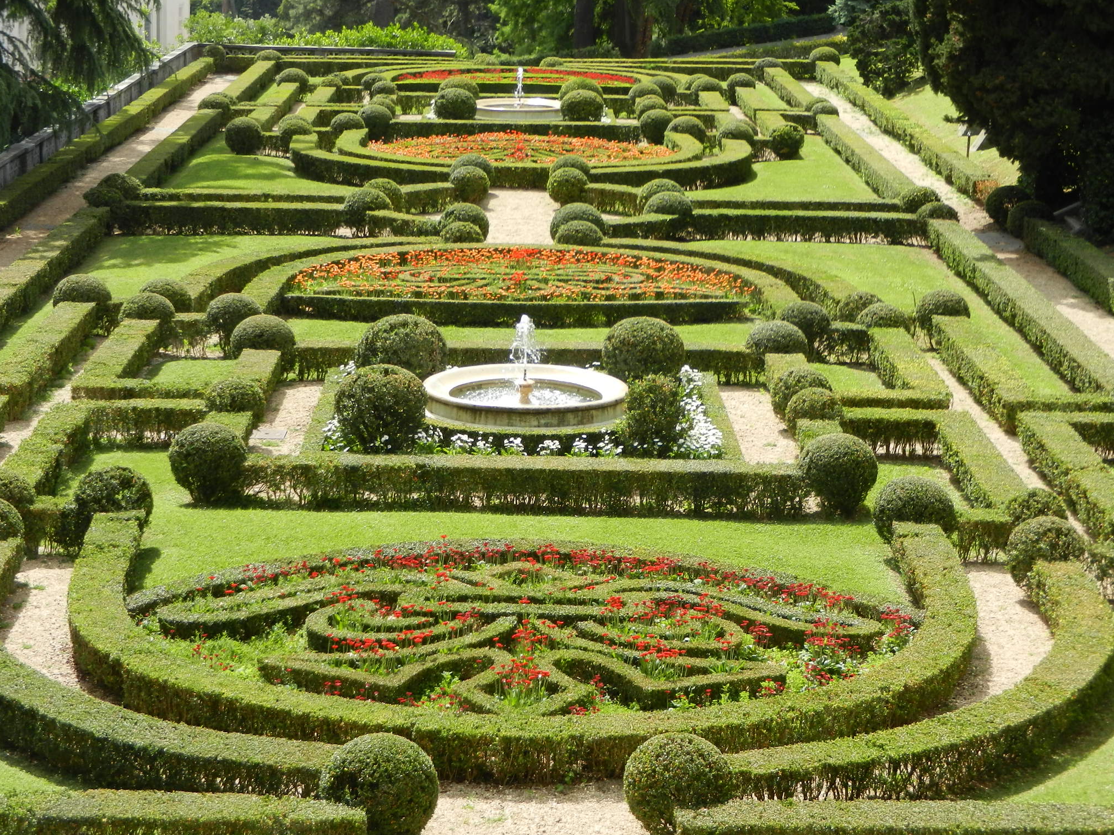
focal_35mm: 79
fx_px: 2543
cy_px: 417
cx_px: 551
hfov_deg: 24.7
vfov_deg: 18.7
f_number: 4.8
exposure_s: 1/320
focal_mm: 14.1
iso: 160
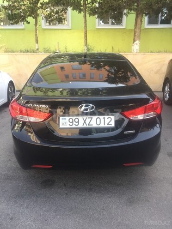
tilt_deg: -17.6
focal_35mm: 29
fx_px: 192
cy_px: 114
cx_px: 86
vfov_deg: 61.7
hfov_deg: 48.2
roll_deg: +0.1
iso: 32
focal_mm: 4.15
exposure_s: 1/151
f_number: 2.2
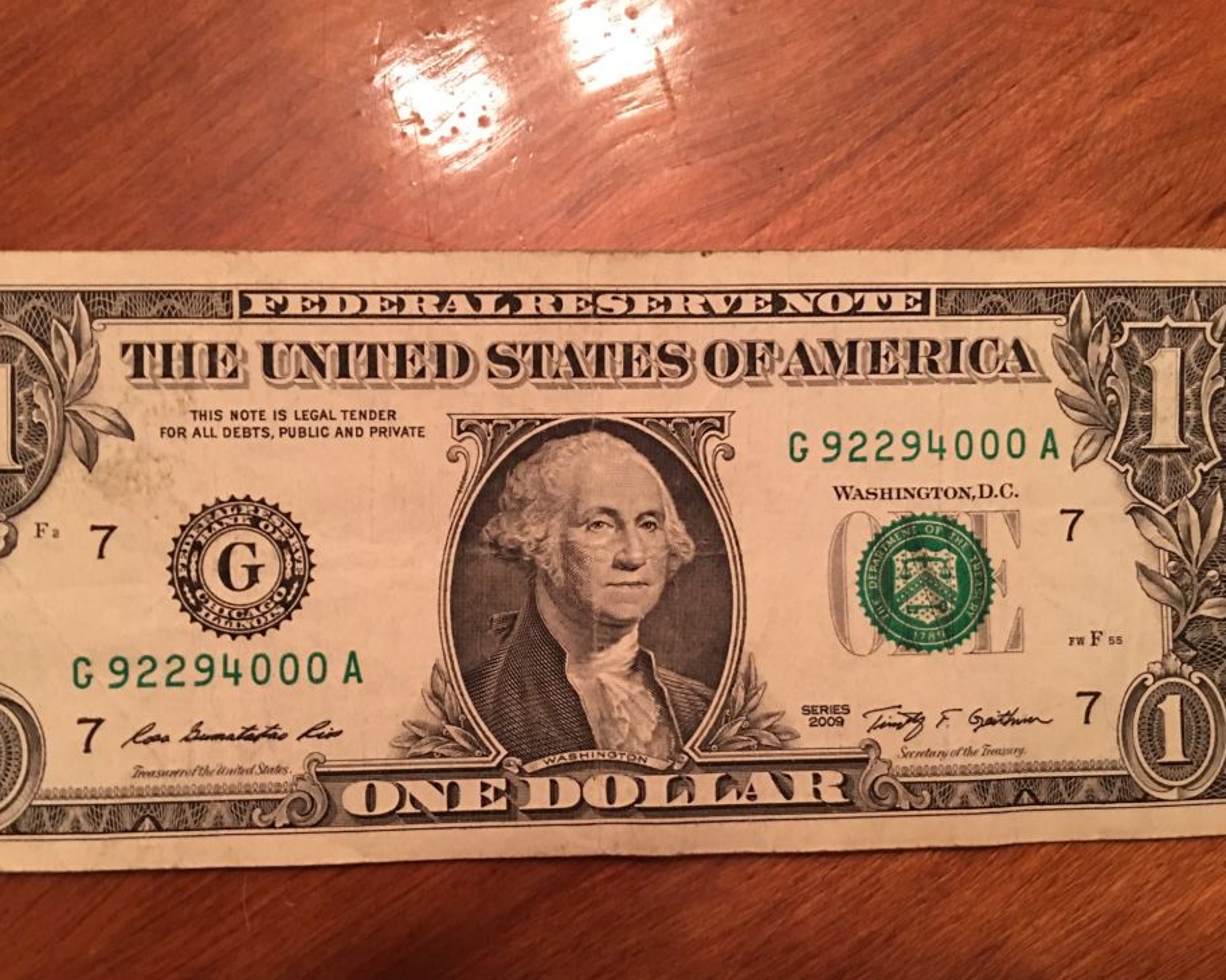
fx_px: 1125
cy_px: 498
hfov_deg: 57.1
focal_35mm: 31
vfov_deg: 47.1
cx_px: 565
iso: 64
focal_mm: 4.15
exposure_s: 1/4
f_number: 2.2
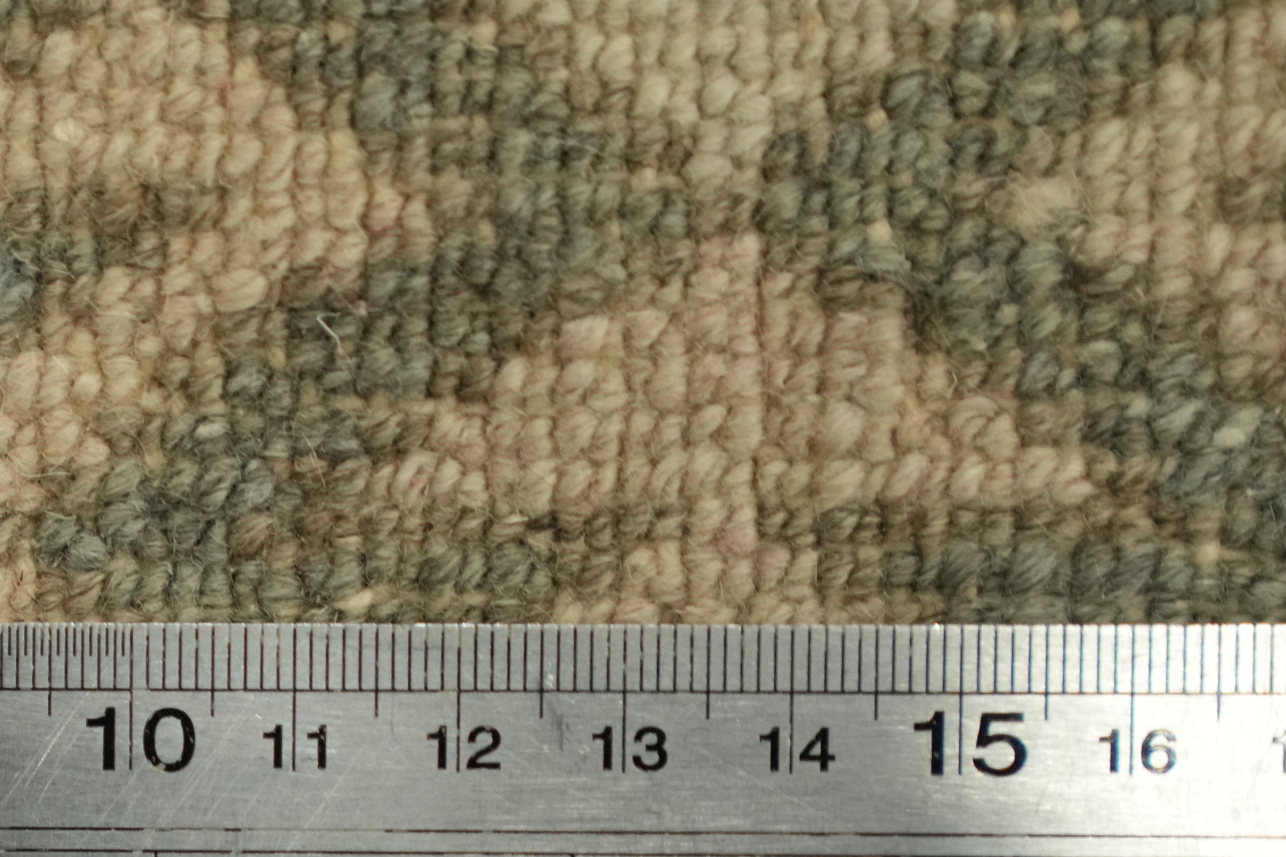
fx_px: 5501
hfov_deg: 13.1
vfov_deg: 8.9
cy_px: 884
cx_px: -83
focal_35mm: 154
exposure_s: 1/125
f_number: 3.2
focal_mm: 70
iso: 2500
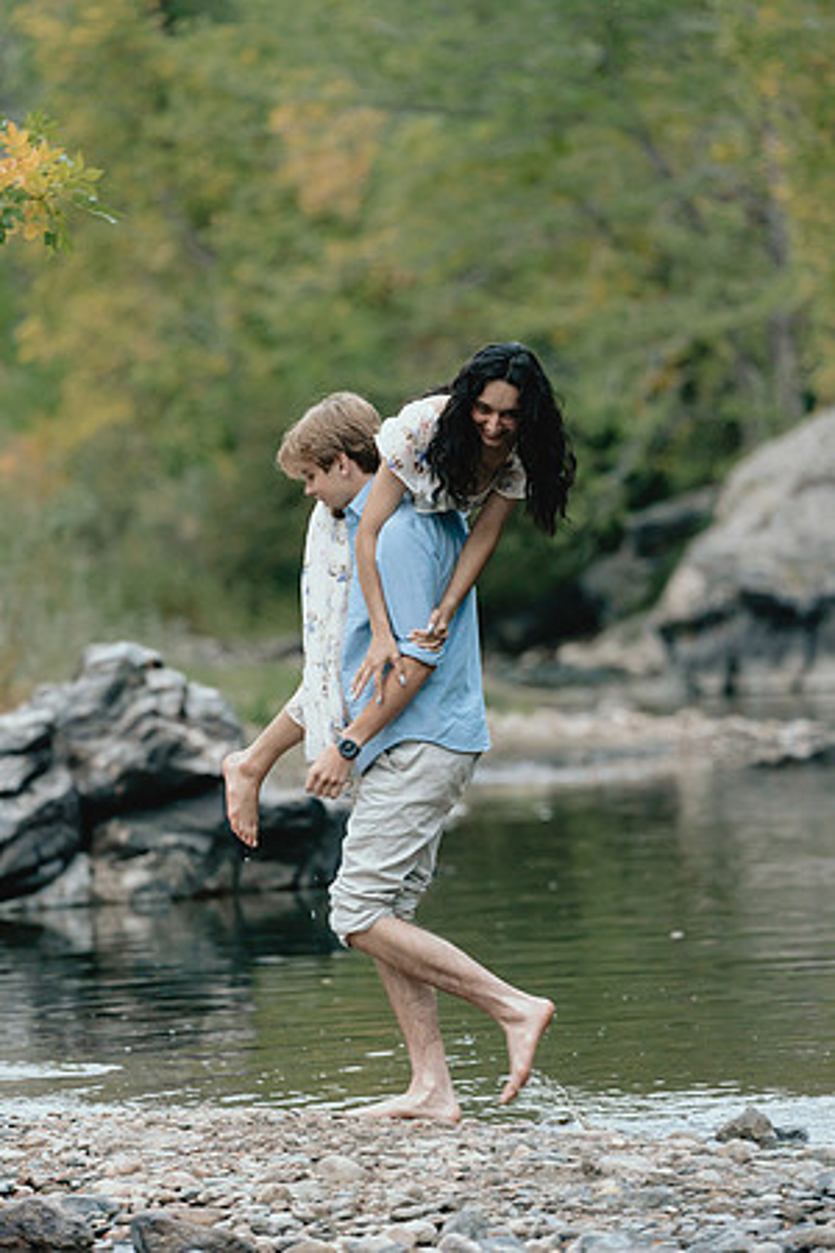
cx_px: 418
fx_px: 6958
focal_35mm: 200
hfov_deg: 6.9
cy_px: 626
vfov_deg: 10.3
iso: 1600
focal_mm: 200
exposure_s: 1/200
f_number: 3.5
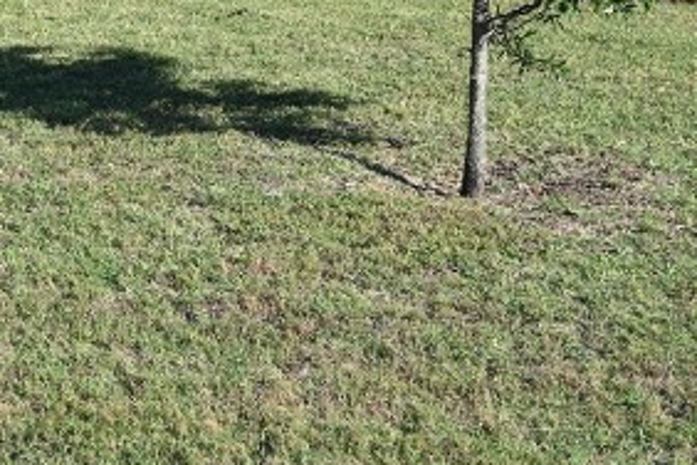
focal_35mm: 98
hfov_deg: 20.4
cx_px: 57
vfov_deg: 13.6
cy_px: -62
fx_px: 1897
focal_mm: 24
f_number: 8
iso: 100
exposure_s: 1/200
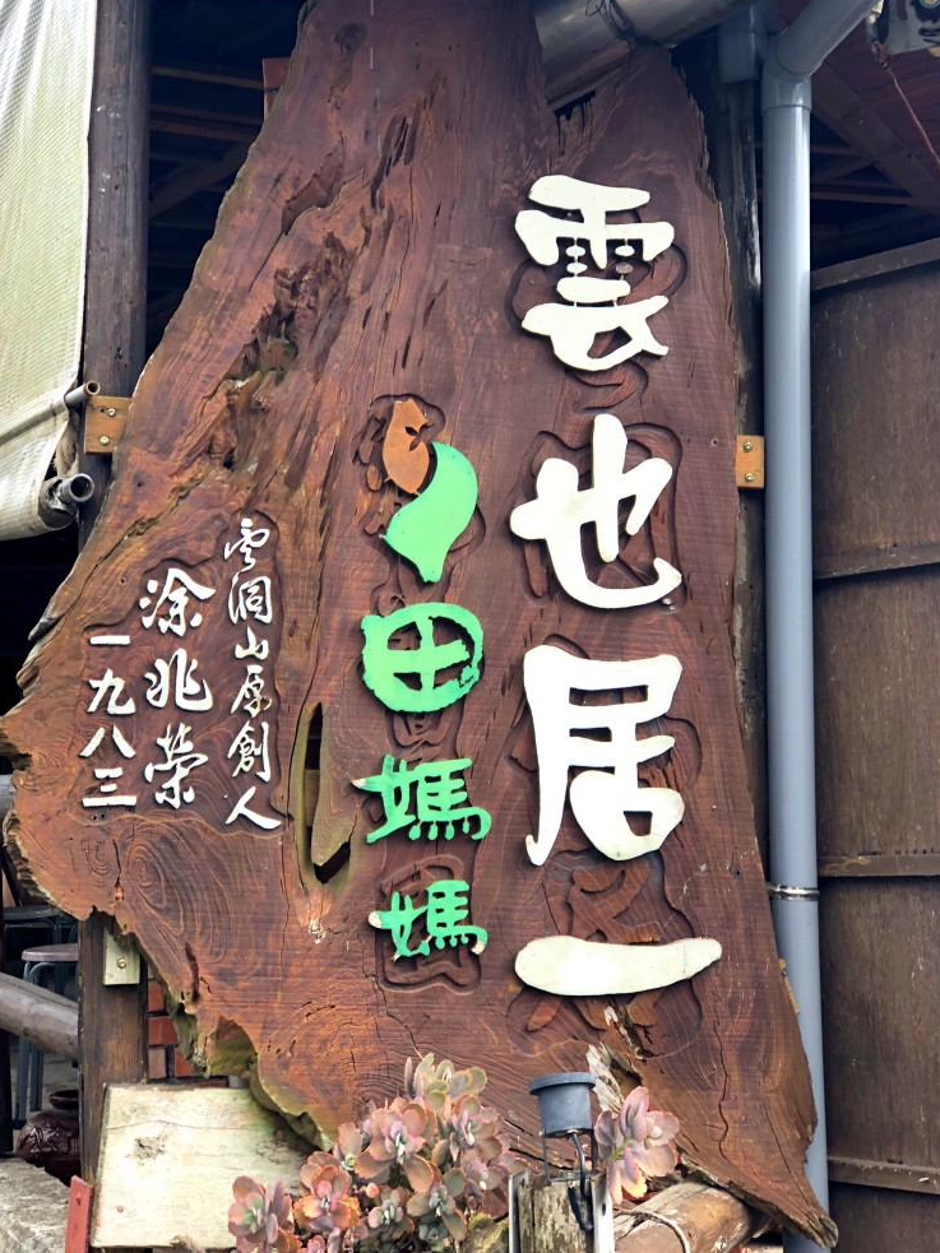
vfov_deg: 33.2
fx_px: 2100
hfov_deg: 25.2
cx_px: 472
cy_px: 621
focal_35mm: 58
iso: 20
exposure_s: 1/161
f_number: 2.8
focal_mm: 6.6
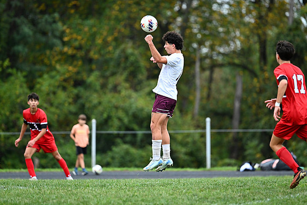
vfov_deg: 3.4
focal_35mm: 400
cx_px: 154
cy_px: 102
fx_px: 3412
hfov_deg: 5.2
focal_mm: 400
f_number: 4.5
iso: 3200
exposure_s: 1/1250
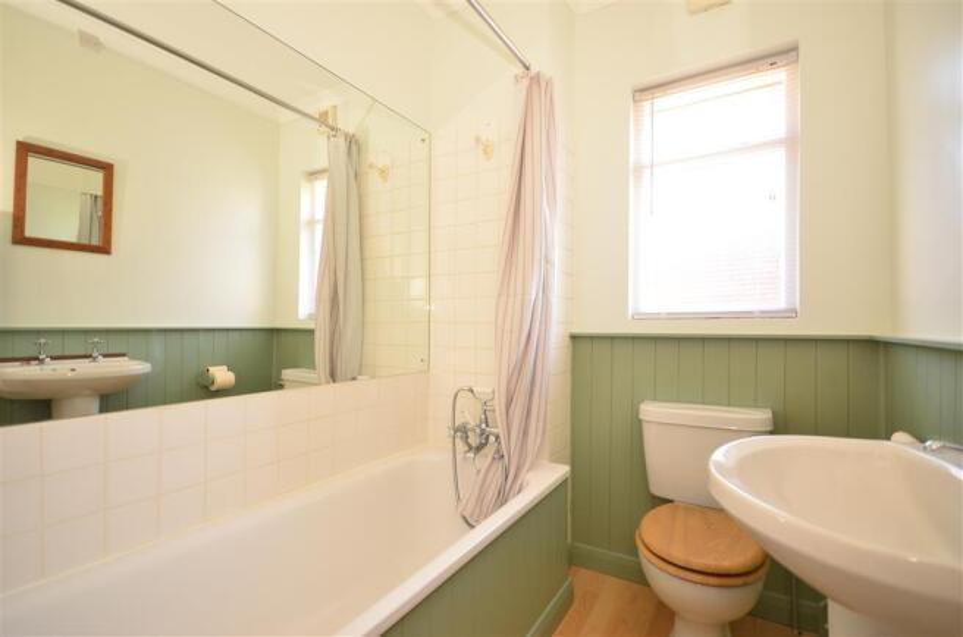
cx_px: 482
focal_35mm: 16
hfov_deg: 95.1
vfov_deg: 71.8
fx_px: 440
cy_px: 318
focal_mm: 11
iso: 200
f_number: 5
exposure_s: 1/13
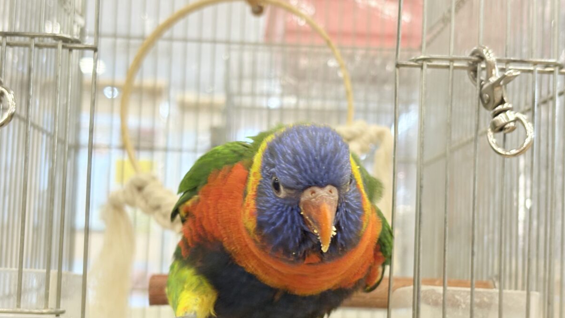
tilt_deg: +4.8
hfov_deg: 36.6
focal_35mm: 57
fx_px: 854
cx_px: 282
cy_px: 191
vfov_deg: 21.1
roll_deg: -1.0
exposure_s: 1/50
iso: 50
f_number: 1.6
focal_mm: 5.96
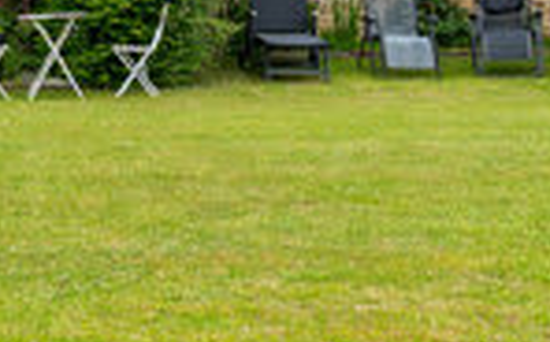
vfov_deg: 10.9
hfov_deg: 17.5
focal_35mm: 116
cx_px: -22
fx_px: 1736
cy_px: -141
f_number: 8
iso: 200
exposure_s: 1/125
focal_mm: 28
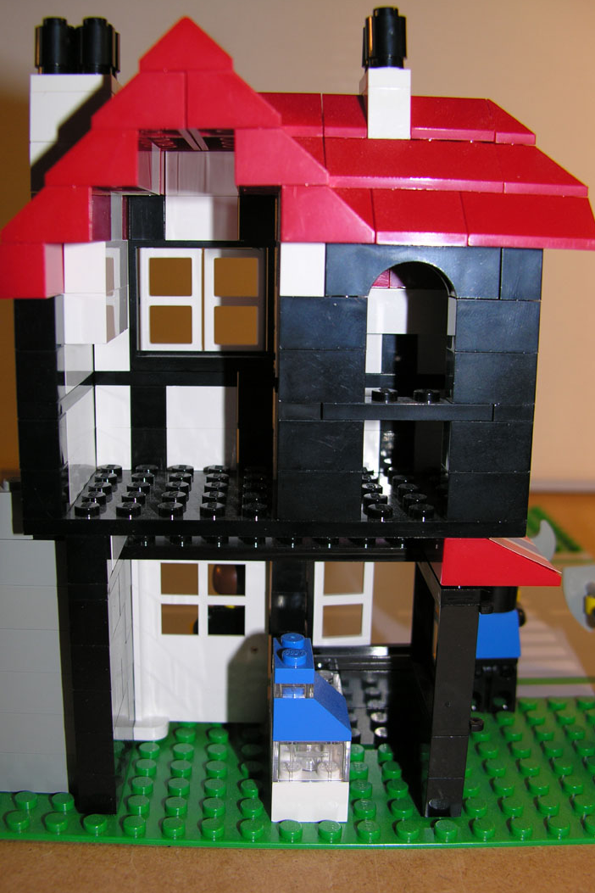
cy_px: 447
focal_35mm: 39
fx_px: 967
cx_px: 264
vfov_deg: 49.6
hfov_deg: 34.2
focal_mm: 9.5
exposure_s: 1/60.1
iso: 50
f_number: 2.8
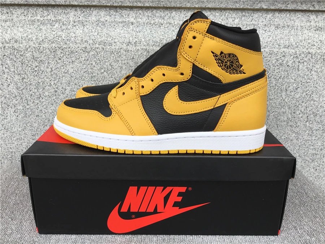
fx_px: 291
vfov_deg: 45.4
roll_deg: -0.3
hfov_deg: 58.4
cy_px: 122
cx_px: 162
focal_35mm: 31
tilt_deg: -17.7
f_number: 2.4
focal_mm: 3.3
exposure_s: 1/250
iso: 25
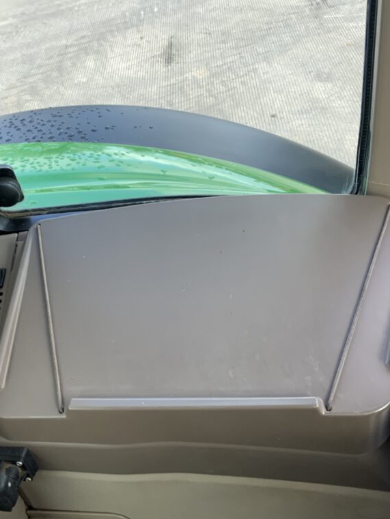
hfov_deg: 36.8
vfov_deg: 47.9
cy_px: 261
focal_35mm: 39
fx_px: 586
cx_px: 203
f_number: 1.8
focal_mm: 3
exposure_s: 1/197
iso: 16
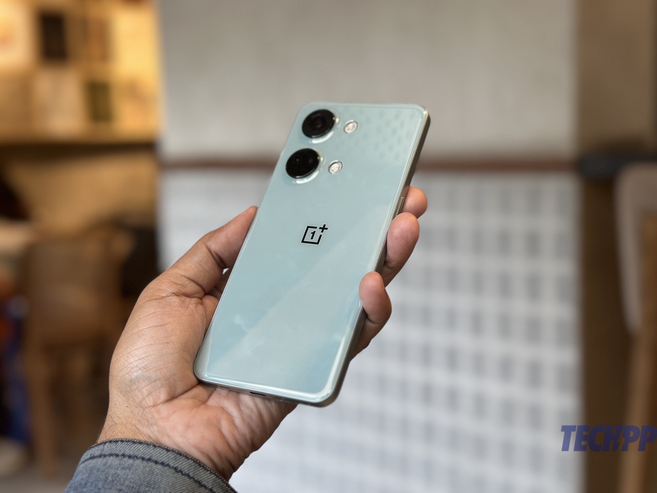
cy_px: 246
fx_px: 911
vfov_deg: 30.3
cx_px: 328
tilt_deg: -7.1
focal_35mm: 48
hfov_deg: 39.7
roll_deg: +2.0
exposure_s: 1/100
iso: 80
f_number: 1.78
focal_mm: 6.86
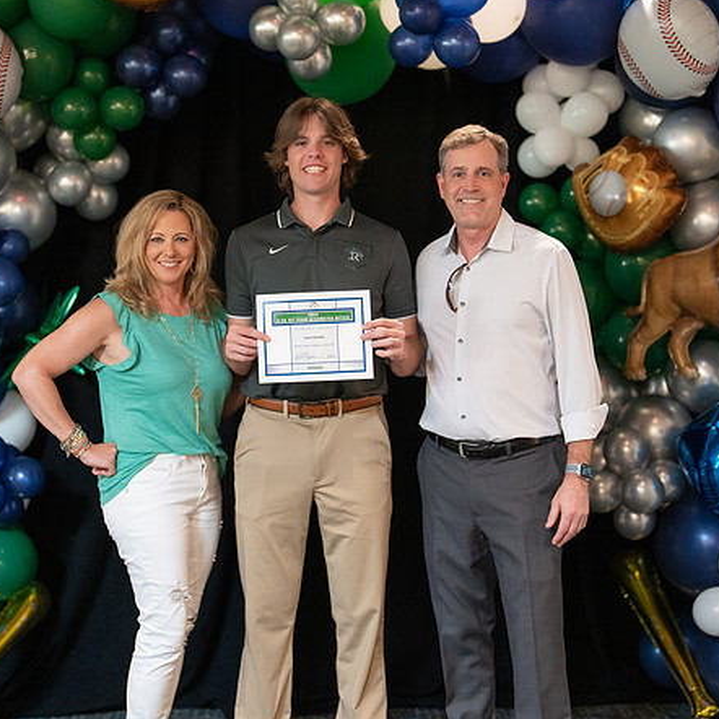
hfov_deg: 26.5
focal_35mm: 65
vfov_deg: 26.5
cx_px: 331
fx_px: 1527
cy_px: 359
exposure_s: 1/320
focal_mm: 50
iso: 1600
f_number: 1.2
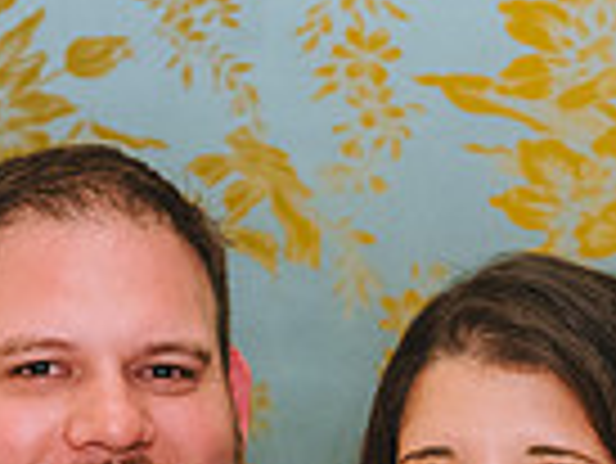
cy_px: 641
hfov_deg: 9.6
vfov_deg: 7.1
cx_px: 378
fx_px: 3669
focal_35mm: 206
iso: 3200
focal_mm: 48
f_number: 4
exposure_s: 1/160
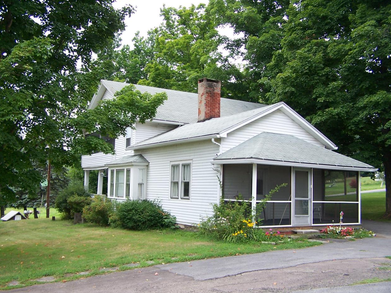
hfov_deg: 47.9
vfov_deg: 36.8
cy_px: 148
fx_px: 440
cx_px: 193
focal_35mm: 39
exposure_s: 1/250
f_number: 2.8
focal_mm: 6.3
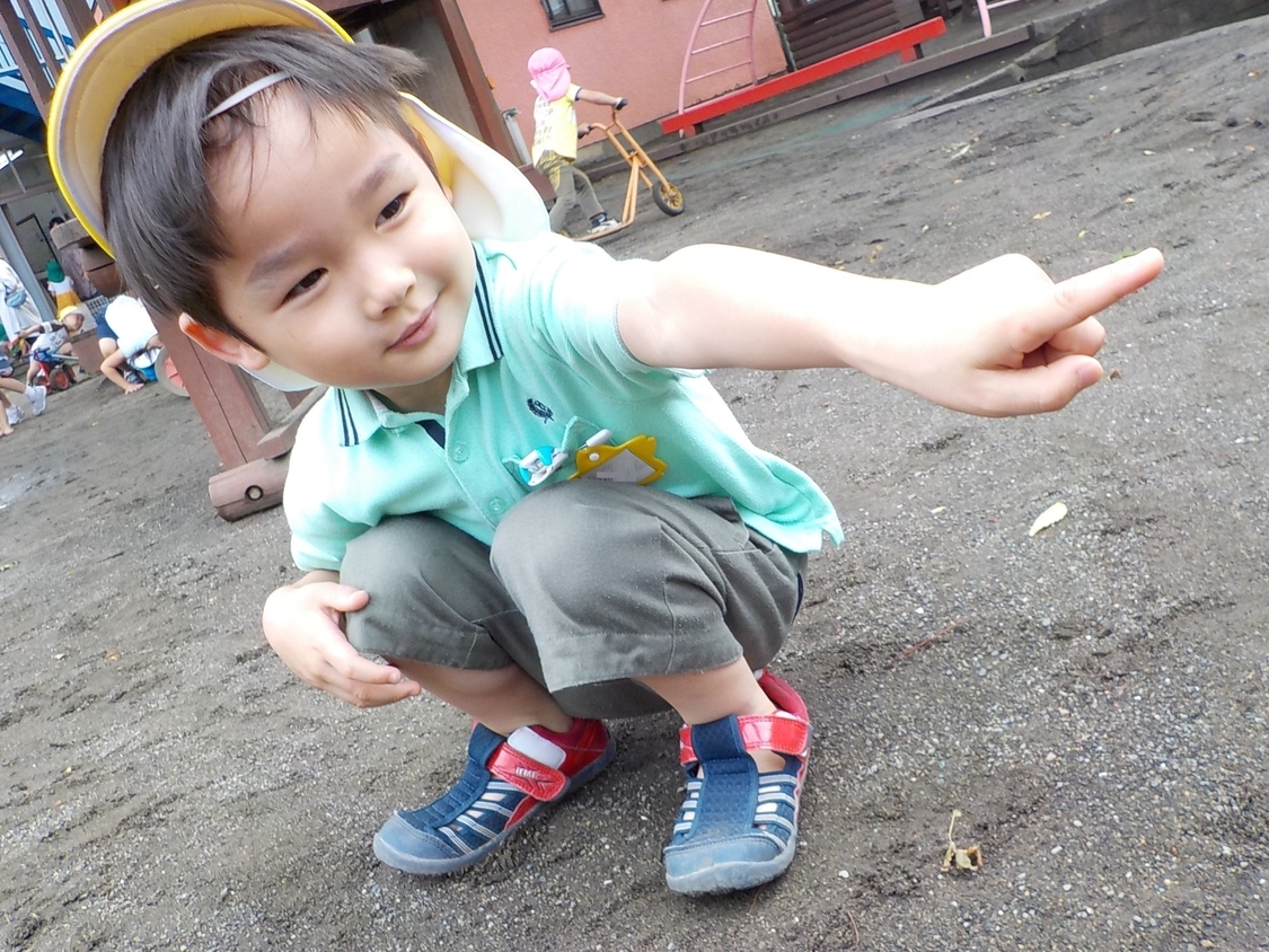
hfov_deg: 56.8
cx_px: 661
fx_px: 1173
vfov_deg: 44.2
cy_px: 462
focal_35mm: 32
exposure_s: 1/160
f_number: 3.3
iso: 125
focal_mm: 4.1
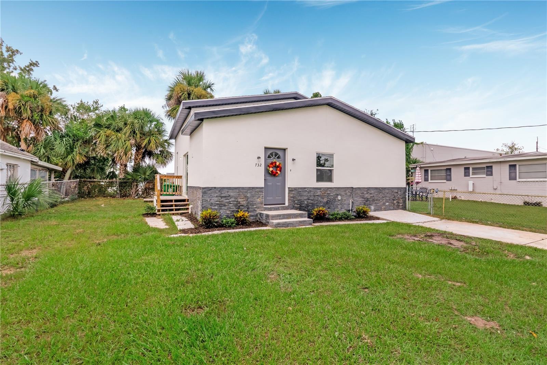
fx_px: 251
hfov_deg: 95.0
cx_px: 274
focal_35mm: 16
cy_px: 182
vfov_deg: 72.0
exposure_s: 1/4000
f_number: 9
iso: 250
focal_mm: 11
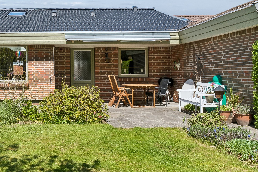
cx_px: 57
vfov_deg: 29.2
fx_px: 329
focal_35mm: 46
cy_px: 69
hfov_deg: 41.3
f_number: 8
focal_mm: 17
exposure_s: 1/640
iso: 250
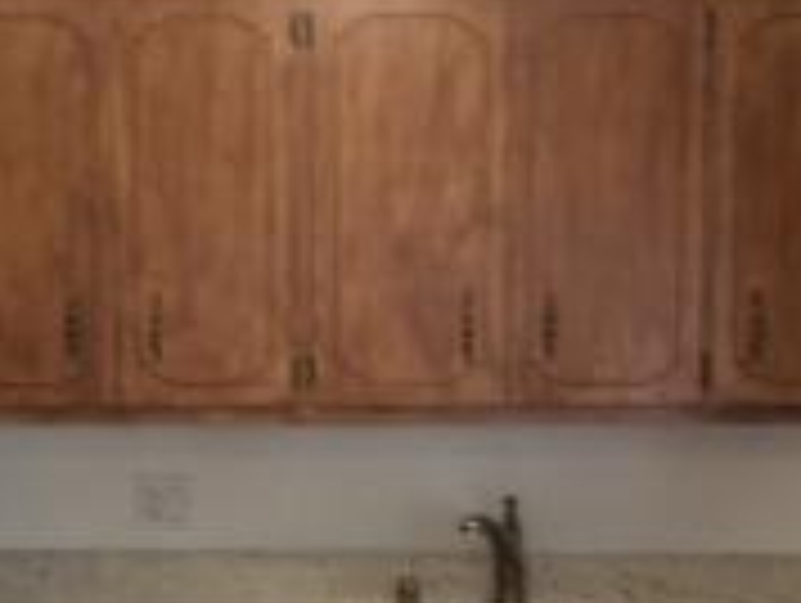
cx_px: 414
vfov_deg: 14.1
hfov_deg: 18.9
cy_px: 594
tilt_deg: -8.0
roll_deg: +0.1
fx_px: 2410
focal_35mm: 104
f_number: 2.2
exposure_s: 1/30
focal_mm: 4.15
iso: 80
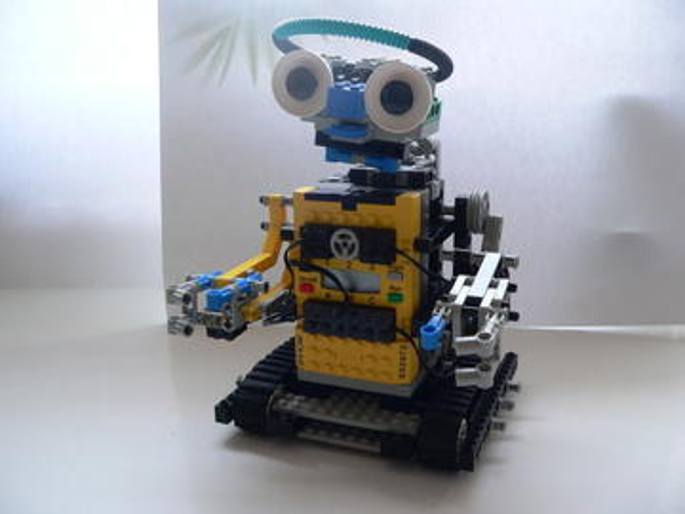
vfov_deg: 39.7
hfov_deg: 51.4
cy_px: 257
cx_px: 342
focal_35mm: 36
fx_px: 712
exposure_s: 1/60
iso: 200
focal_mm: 6
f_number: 2.8
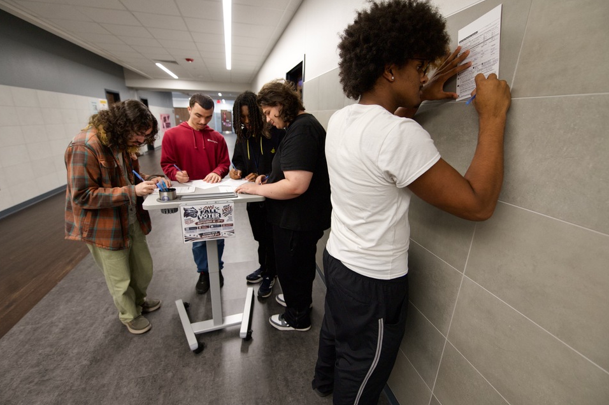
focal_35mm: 15
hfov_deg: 100.4
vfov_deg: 77.2
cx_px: 297
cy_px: 198
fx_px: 254
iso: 2500
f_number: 2.8
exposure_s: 1/250
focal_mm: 14
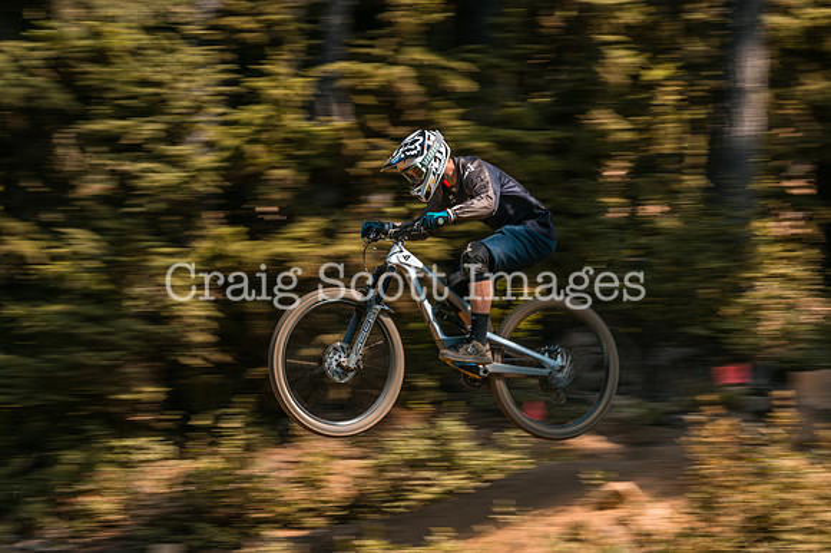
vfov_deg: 6.9
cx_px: 416
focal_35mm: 200
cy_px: 276
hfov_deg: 10.3
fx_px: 4614
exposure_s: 1/80
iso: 280
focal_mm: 200
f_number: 16
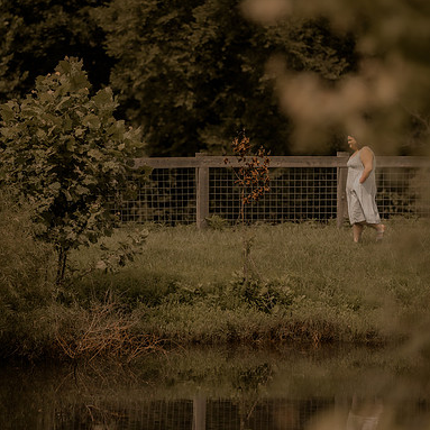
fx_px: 3190
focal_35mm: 227
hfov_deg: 7.7
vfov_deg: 7.7
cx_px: 189
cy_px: 216
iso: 125
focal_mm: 170
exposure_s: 1/1600
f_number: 2.8
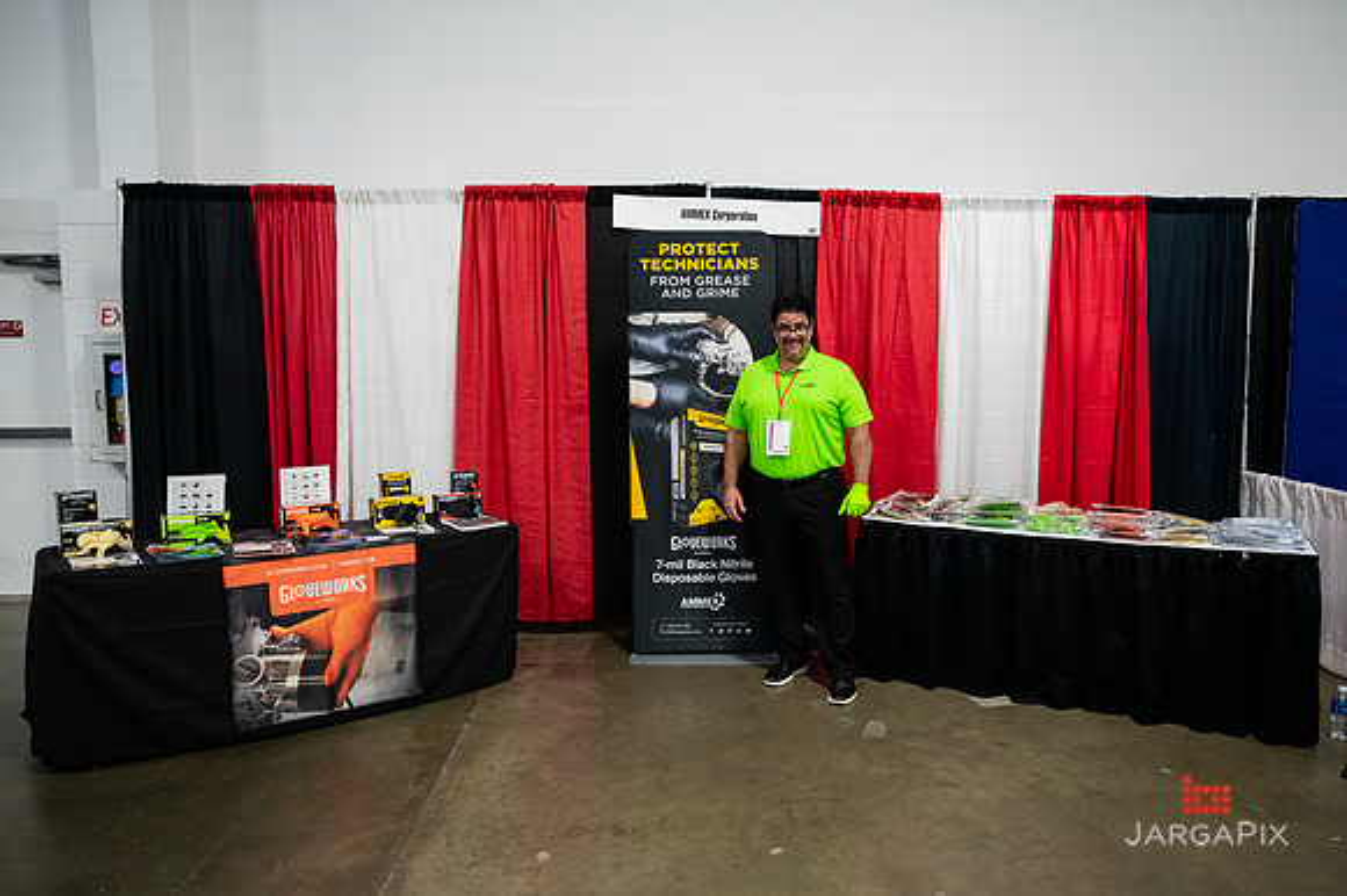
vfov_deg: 51.0
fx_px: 940
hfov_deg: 71.2
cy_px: 451
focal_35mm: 25
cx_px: 696
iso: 2500
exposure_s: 1/250
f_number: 3.2
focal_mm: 24
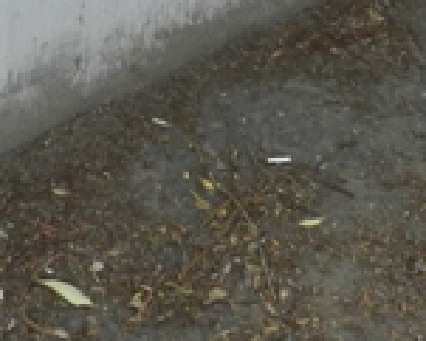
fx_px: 1501
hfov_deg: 16.1
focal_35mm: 119
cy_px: -178
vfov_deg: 12.3
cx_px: 135
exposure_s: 1/250
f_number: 3.4
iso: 160
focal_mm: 4
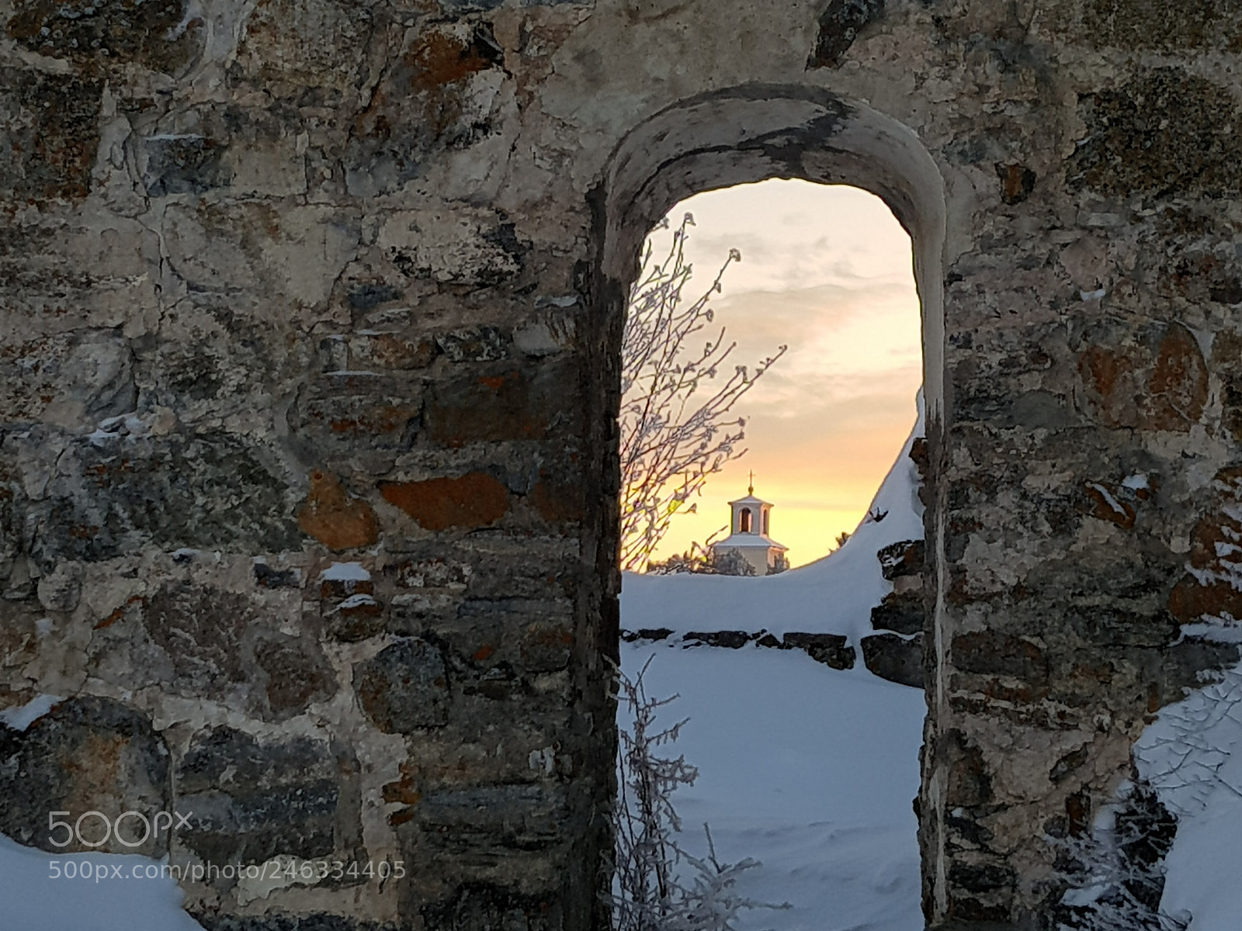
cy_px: 466
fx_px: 933
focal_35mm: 26
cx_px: 621
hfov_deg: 67.3
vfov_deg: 53.1
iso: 40
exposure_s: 1/316
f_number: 1.7
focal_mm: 4.2
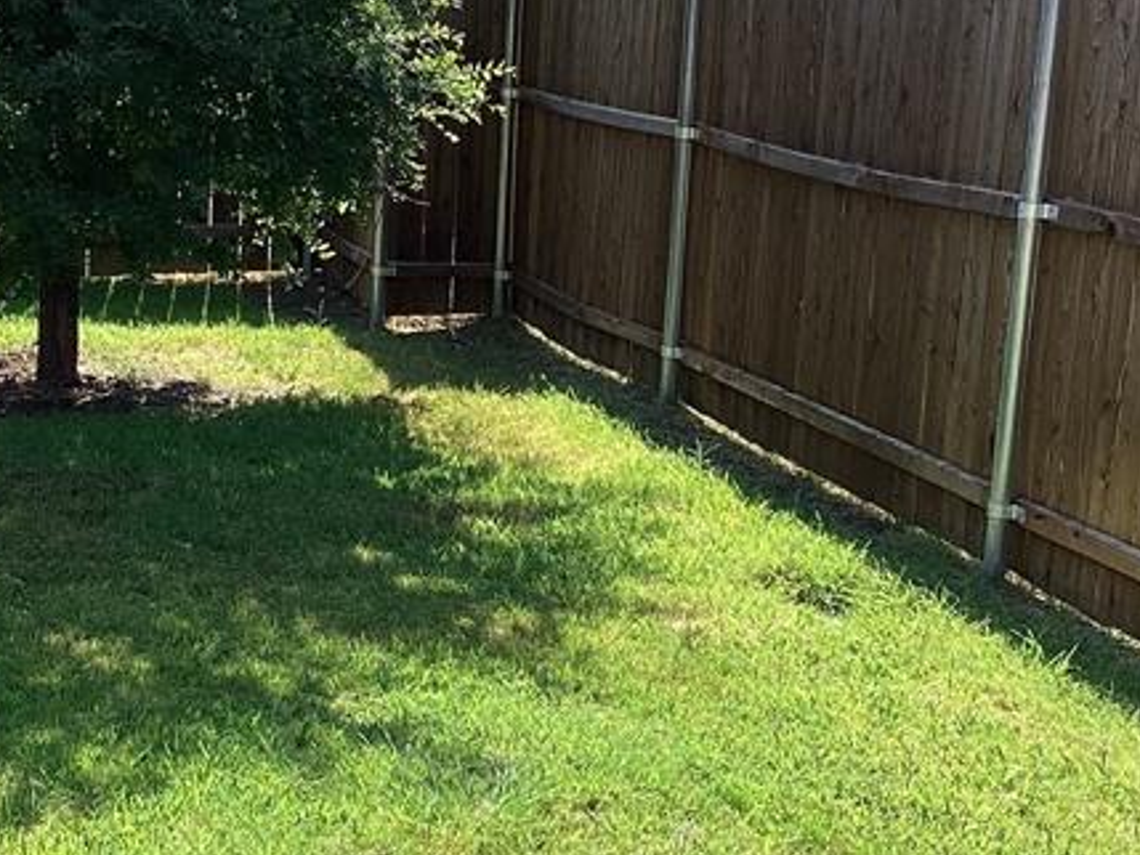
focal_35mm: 74
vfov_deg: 19.9
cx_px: 345
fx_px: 2438
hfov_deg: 26.1
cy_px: 446
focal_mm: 3.3
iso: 25
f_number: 2.4
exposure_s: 1/379
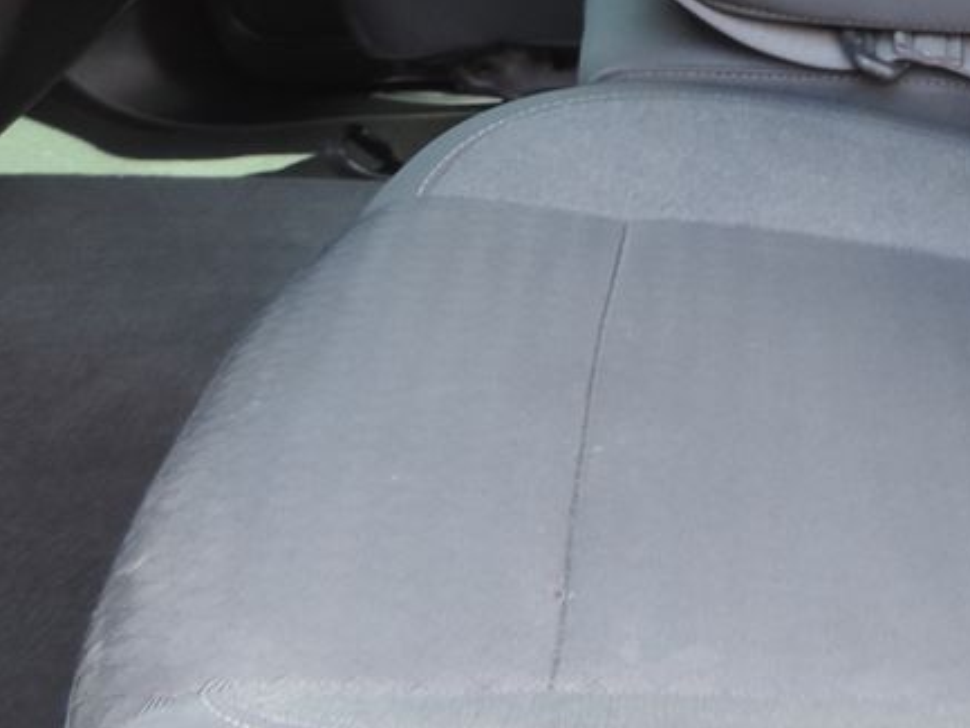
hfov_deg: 25.1
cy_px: -112
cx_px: 1109
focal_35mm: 71
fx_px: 1990
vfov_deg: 19.7
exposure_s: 1/30
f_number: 3
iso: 140
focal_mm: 4.3
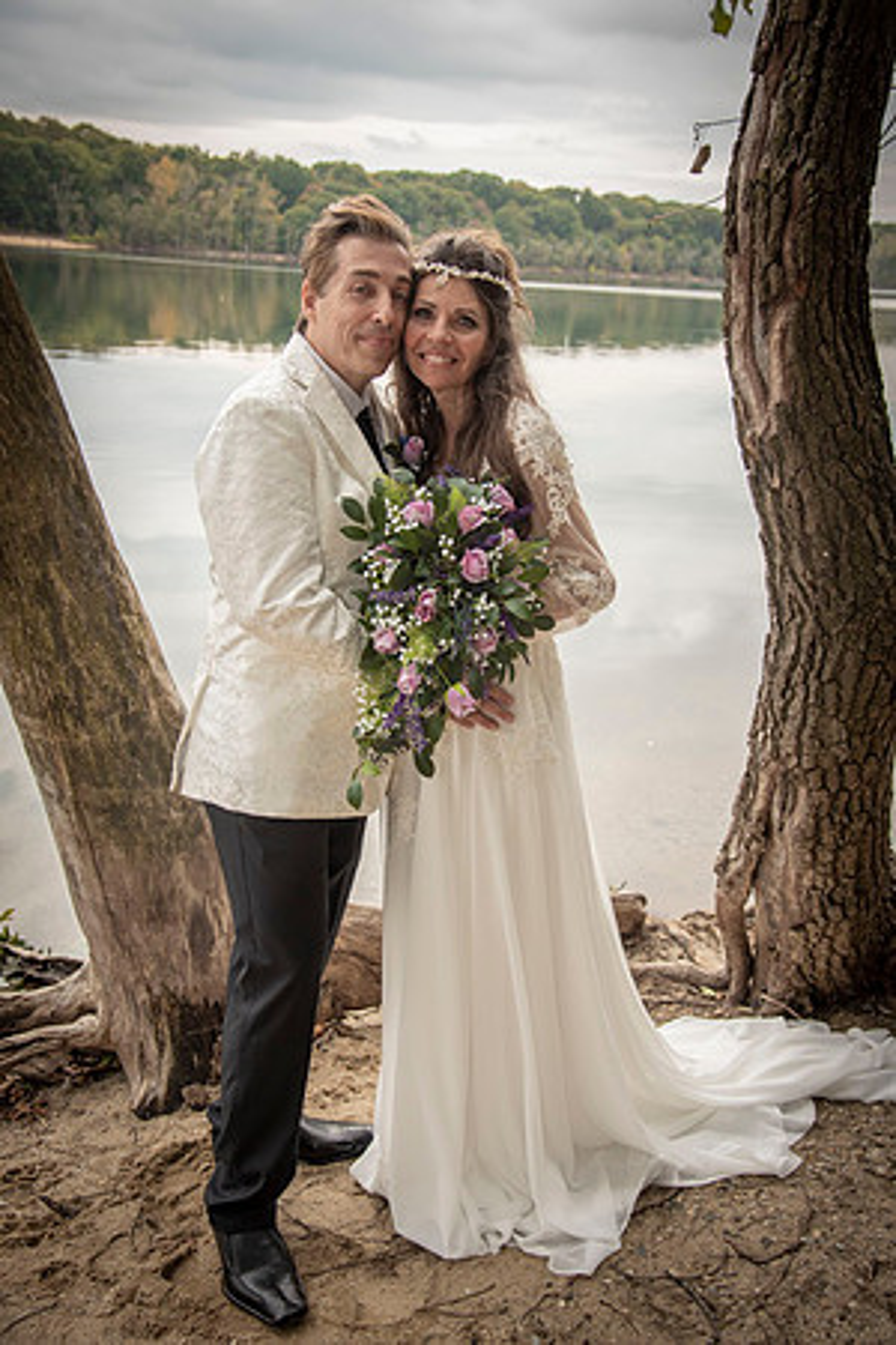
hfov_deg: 35.1
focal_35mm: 38
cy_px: 672
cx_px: 448
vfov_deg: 50.7
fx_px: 1419
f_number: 5
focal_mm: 38
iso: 160
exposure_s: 1/200
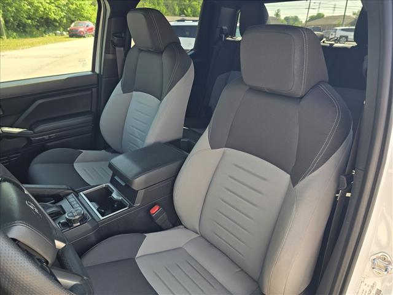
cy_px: 148
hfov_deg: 73.9
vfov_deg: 58.9
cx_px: 196
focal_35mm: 23
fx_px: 261
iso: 25
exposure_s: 1/182
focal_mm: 6.3
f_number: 1.7
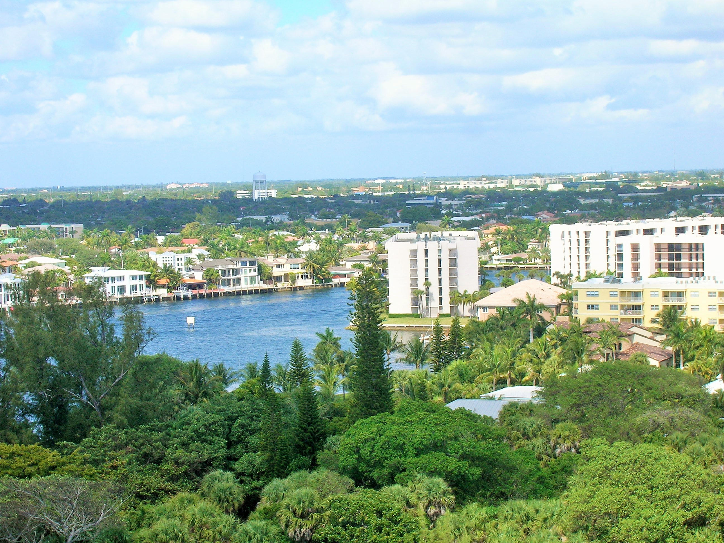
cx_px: 362
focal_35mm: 86
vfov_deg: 17.2
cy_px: 272
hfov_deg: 22.8
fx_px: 1799
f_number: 7.4
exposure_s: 1/123
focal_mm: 14.3
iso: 50
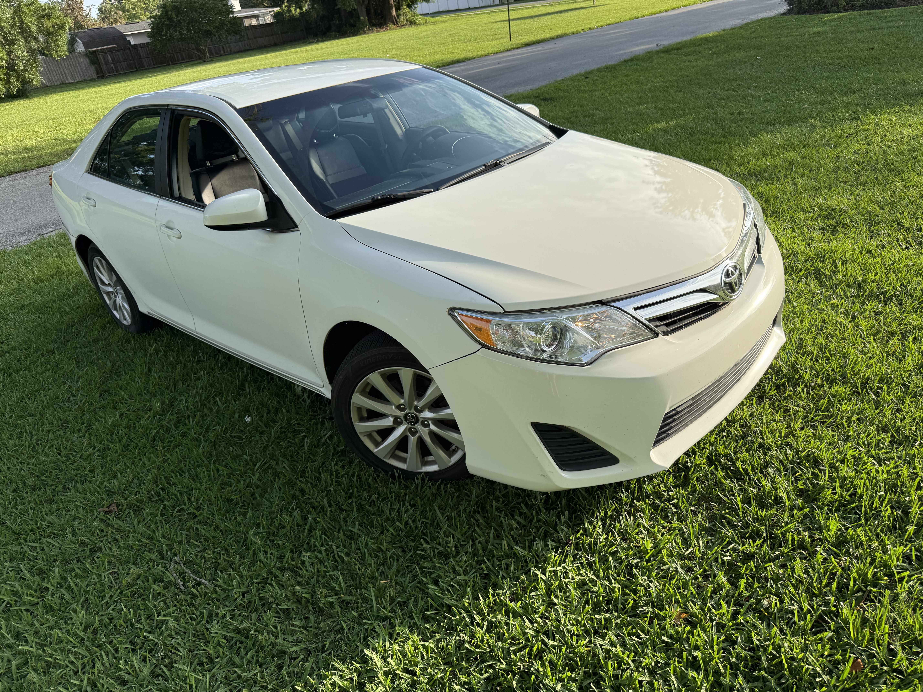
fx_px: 640
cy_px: 346
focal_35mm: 24
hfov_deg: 71.6
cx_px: 462
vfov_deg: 56.8
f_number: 1.78
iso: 80
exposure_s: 1/1493
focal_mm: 6.76
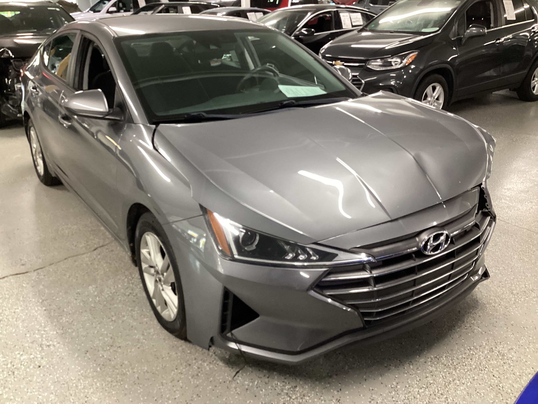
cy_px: 202
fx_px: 482
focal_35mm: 31
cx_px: 269
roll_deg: +1.6
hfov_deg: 58.4
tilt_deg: -23.5
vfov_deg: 45.4
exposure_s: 1/50
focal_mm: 3.3
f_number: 2.4
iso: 200
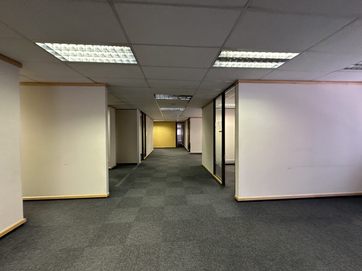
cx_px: 181
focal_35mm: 14
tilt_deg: +2.1
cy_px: 136
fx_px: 146
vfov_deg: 85.7
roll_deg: -1.4
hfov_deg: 102.1
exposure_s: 1/50
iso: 200
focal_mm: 2.22
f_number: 2.2
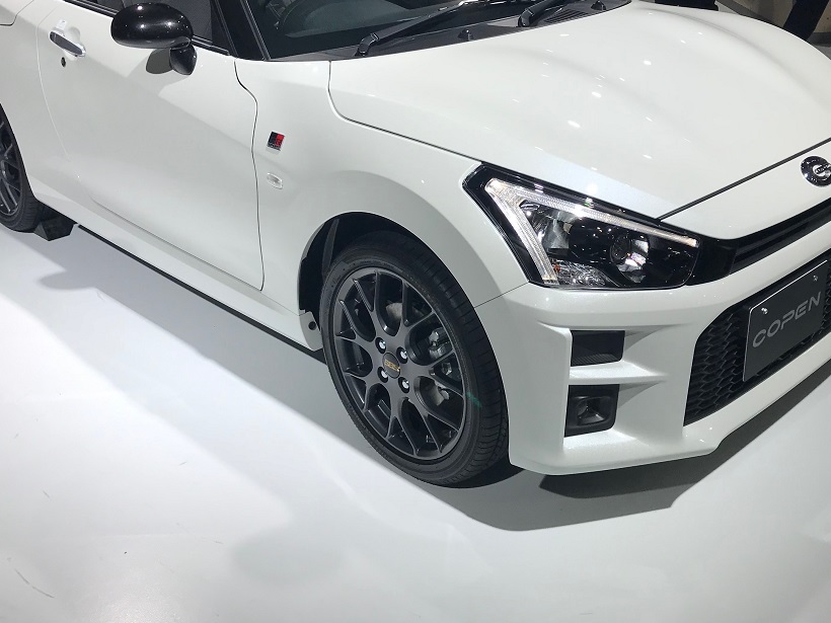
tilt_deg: -18.5
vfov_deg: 34.6
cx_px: 462
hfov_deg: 45.7
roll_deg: +1.2
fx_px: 984
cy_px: 180
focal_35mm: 41
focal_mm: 3.99
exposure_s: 1/529
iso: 20
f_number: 1.8
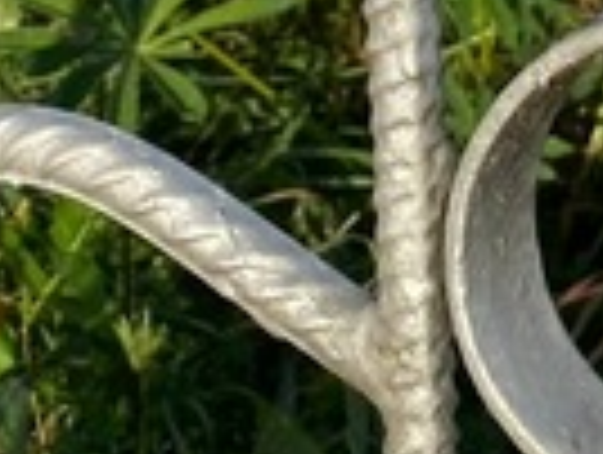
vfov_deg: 8.8
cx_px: 976
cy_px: -571
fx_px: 2705
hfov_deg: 12.0
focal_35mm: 155
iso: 32
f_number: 1.8
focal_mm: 4.25
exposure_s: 1/2410
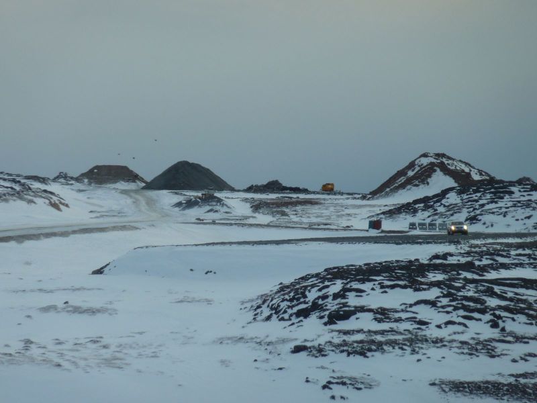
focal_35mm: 300
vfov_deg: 5.0
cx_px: 268
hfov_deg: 6.6
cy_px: 202
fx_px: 4654
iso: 80
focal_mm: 49.2
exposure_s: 1/125
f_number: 4.9
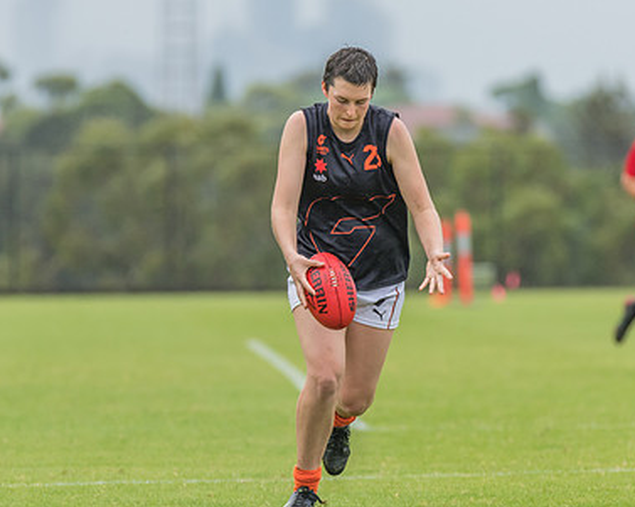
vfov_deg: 2.1
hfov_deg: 2.7
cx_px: 350
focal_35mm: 724
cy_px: 202
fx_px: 13596
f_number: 6
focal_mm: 400
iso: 640
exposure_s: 1/1250
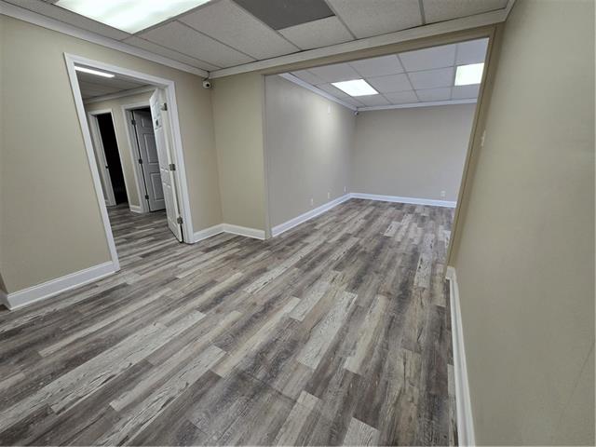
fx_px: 224
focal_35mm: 13
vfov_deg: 89.9
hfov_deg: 106.2
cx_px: 298
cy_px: 224
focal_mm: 2.2
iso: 100
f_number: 2.2
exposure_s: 1/120
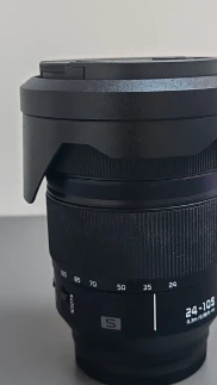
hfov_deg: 22.2
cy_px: 184
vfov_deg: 38.5
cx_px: 137
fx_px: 552
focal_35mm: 54
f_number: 1.9
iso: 1000
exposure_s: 1/100
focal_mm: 6.12
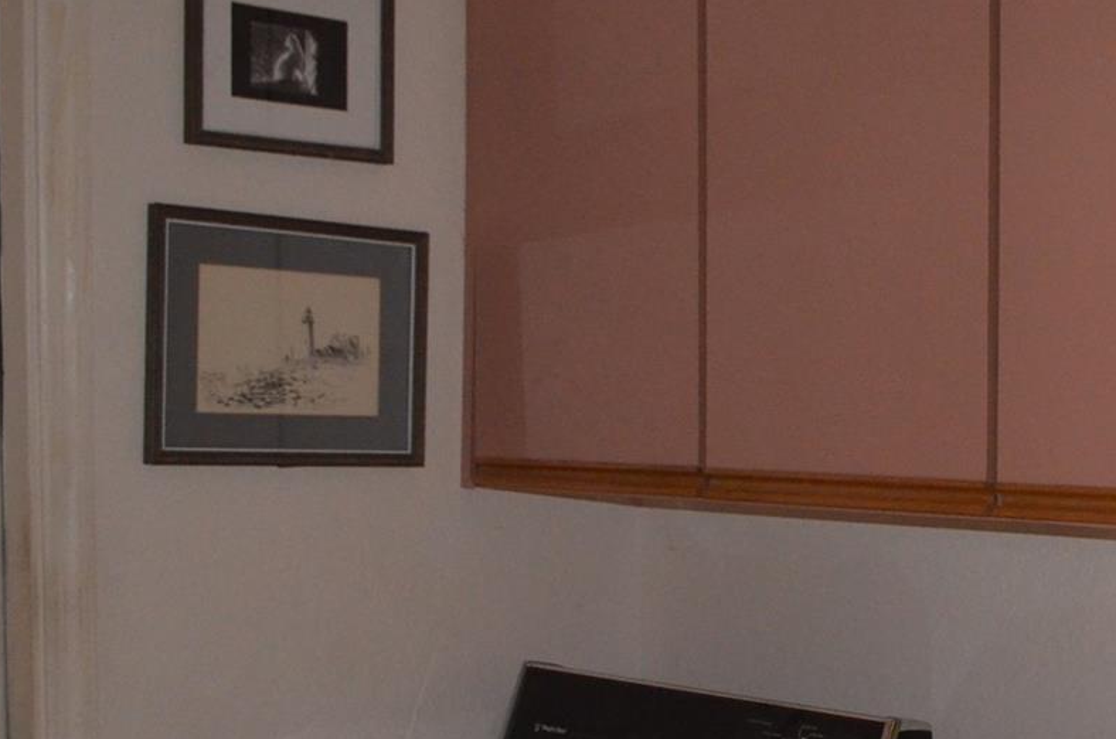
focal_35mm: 67
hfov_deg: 29.5
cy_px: 474
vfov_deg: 20.2
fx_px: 2073
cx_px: 891
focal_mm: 22
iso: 3200
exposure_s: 1/60
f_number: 3.8
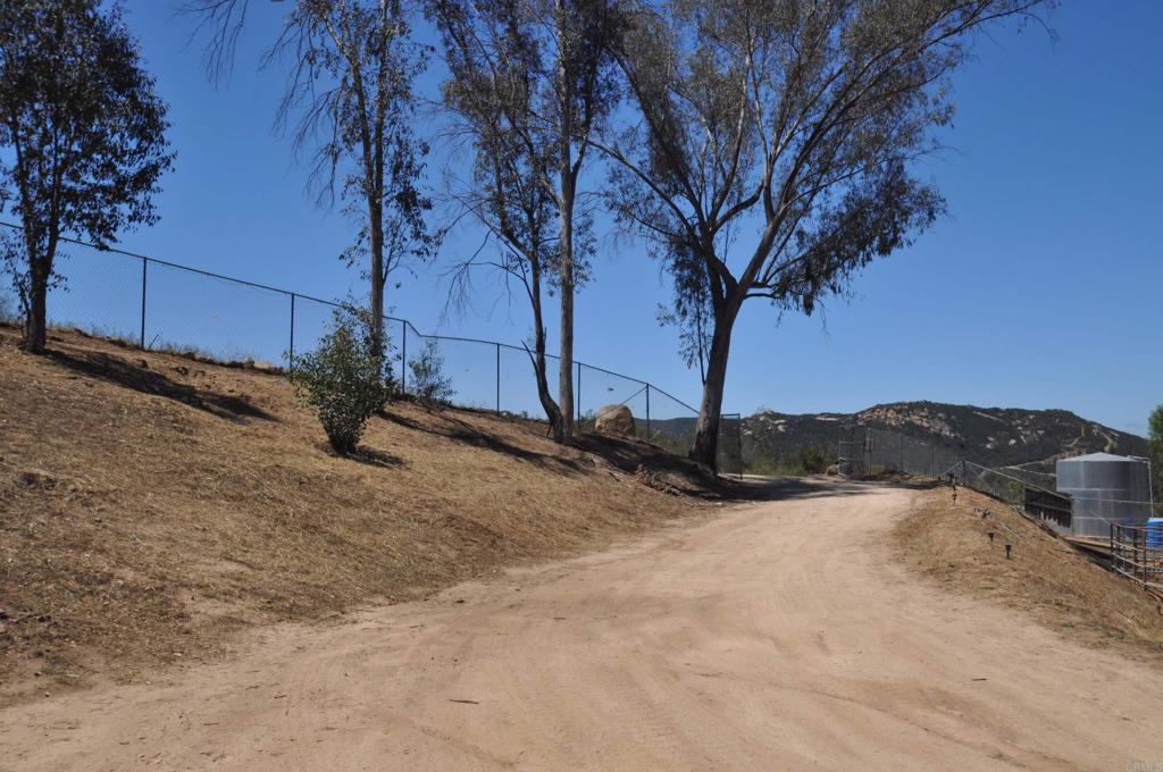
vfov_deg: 36.8
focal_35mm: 36
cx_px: 582
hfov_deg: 53.2
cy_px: 386
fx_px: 1162
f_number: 10
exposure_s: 1/400
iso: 200
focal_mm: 24
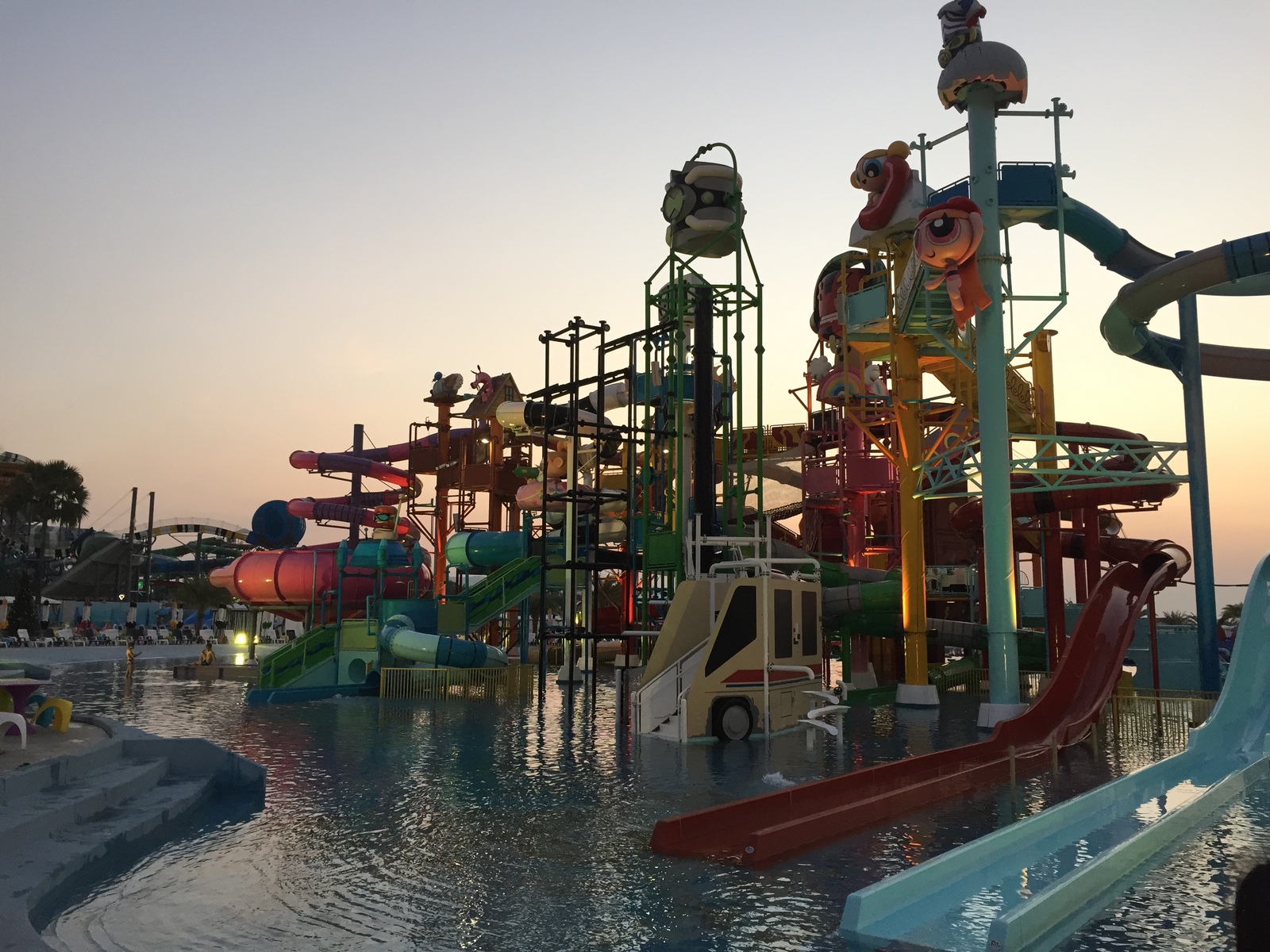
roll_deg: -0.9
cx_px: 635
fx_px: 1064
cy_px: 476
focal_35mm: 29
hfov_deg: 61.7
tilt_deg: +7.4
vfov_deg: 48.2
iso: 32
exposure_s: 1/30
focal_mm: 4.15
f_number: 2.2
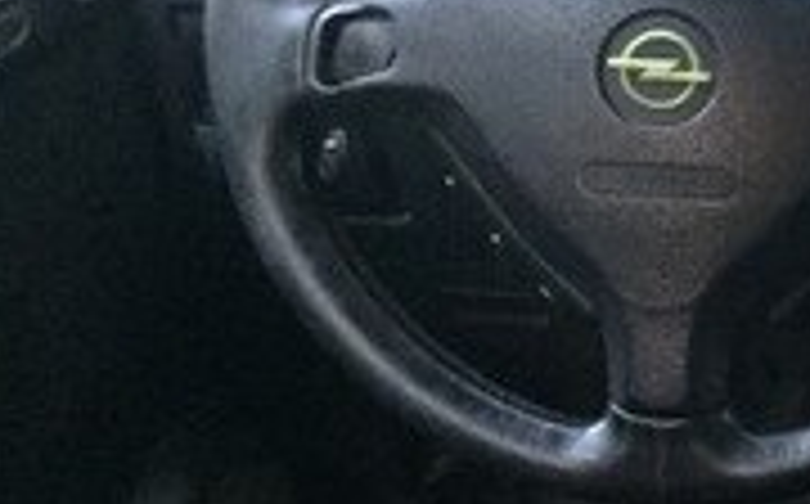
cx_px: 1458
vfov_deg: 11.5
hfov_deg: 15.8
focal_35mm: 113
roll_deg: -3.5
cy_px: 367
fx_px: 2491
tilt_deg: -25.4
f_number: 2.2
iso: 250
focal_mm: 4.15
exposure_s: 1/17
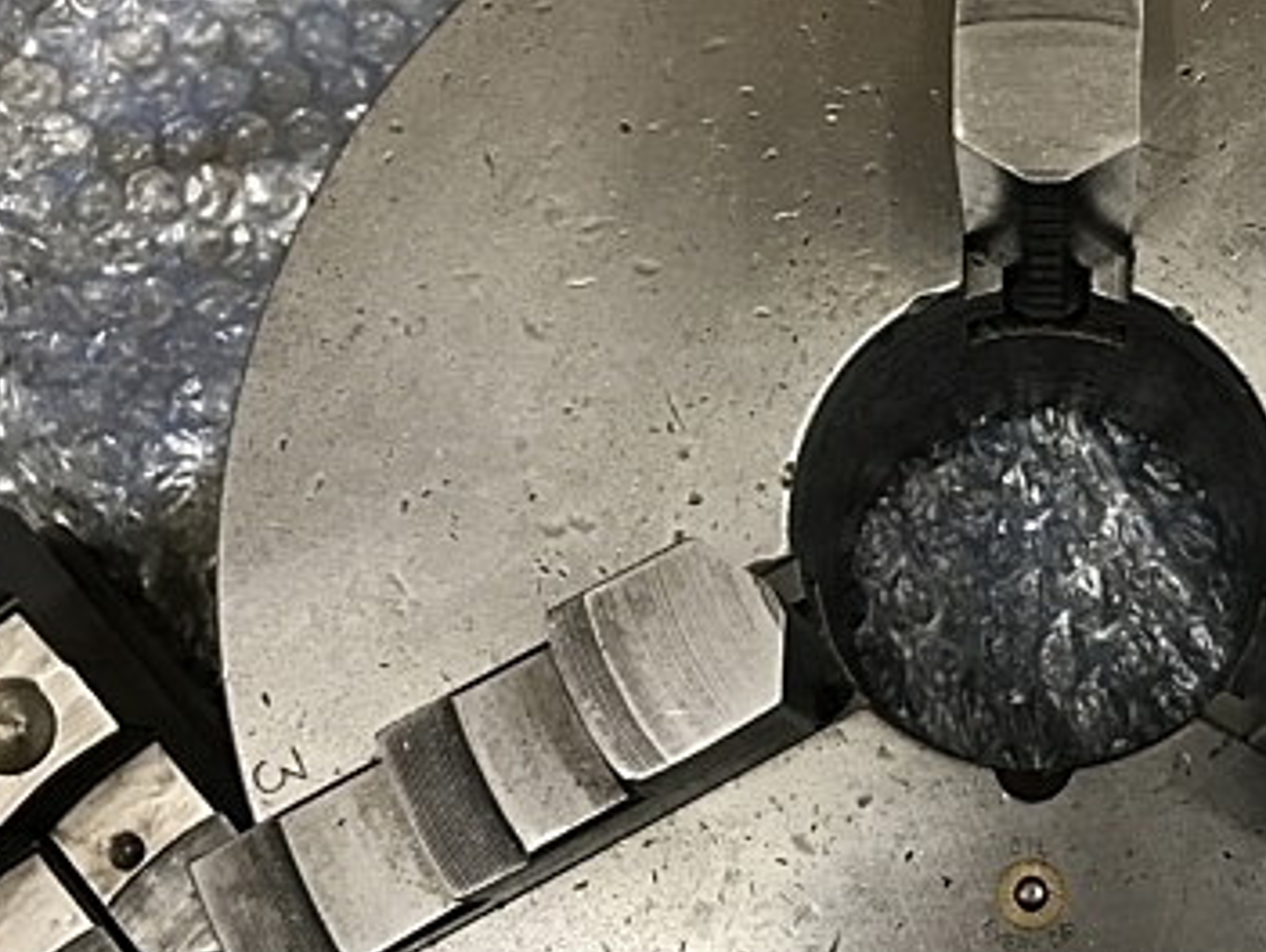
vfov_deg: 28.6
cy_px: 545
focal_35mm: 51
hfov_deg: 36.0
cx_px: 1042
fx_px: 1867
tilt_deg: -80.5
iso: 50
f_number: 1.8
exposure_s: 1/15
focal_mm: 3.99
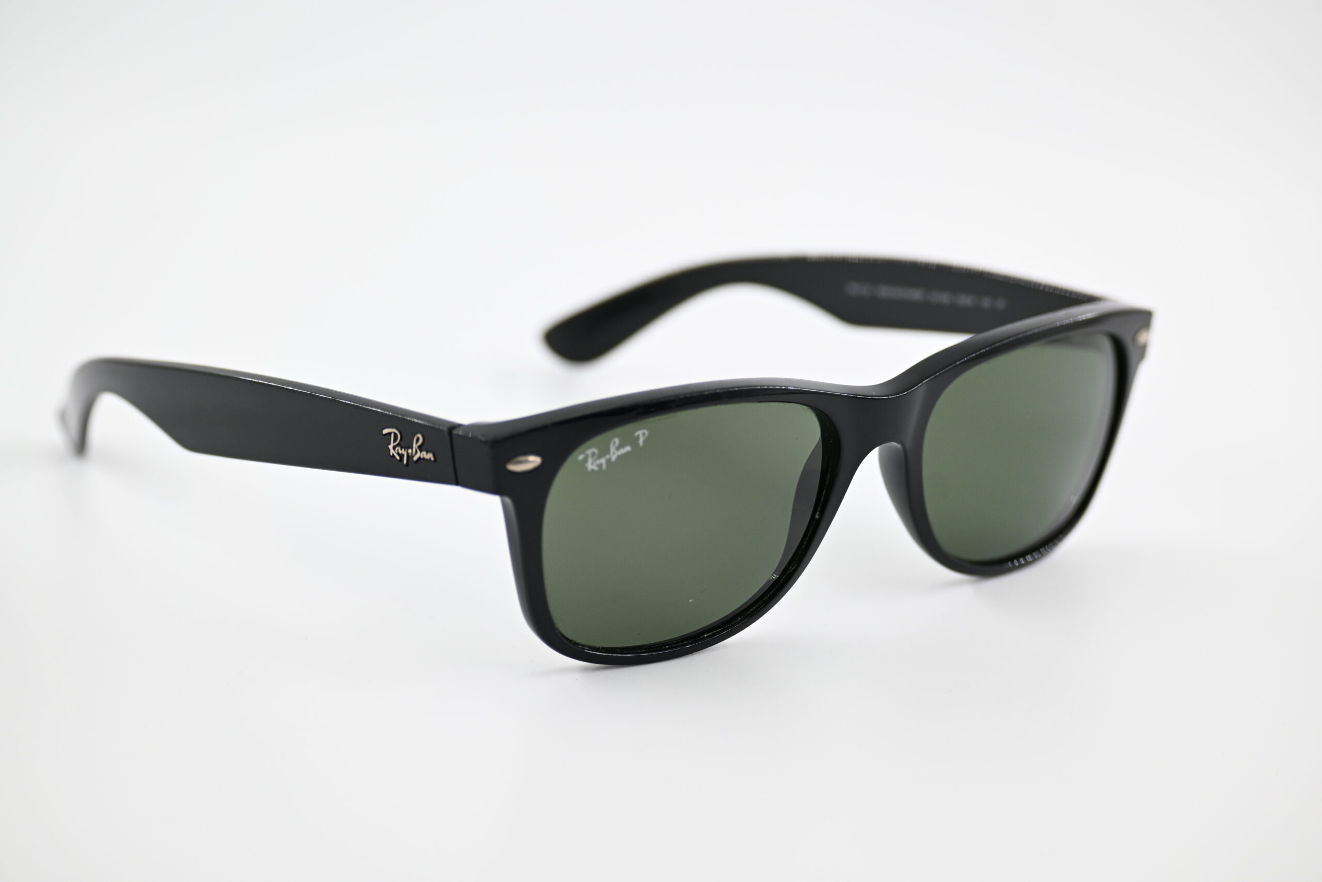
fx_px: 3635
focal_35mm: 99
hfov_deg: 20.6
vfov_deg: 13.8
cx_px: 661
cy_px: 441
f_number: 4.8
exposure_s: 1/400
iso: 400
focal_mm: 66
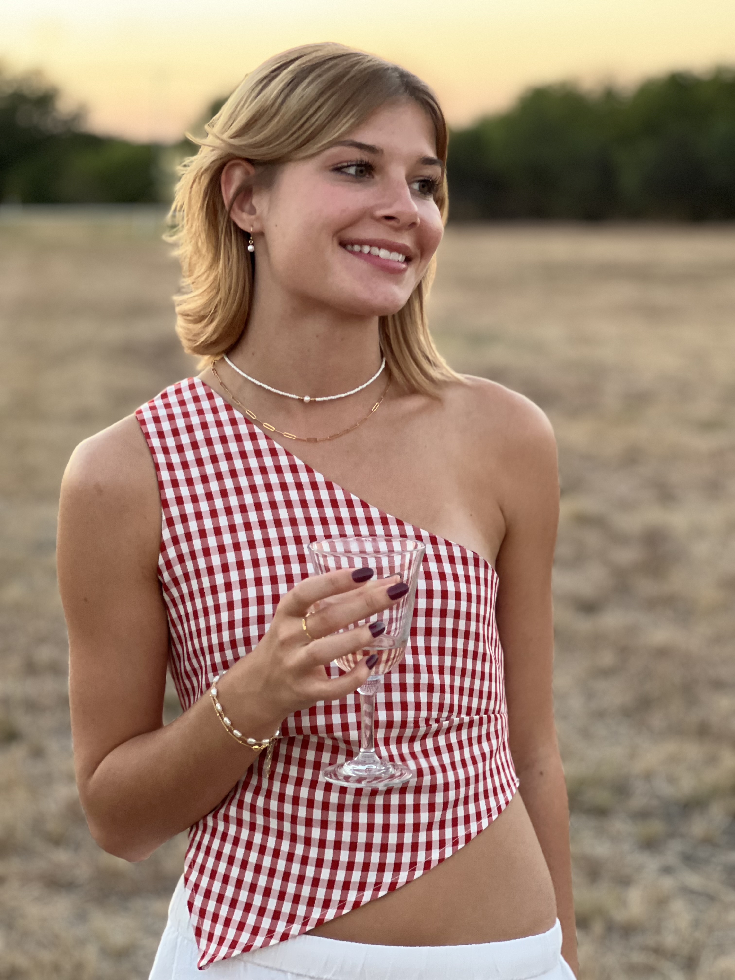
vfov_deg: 25.3
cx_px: 368
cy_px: 490
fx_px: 2180
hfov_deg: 19.1
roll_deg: +2.1
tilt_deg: -4.9
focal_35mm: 77
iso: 250
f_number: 2.8
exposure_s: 1/40
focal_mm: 9
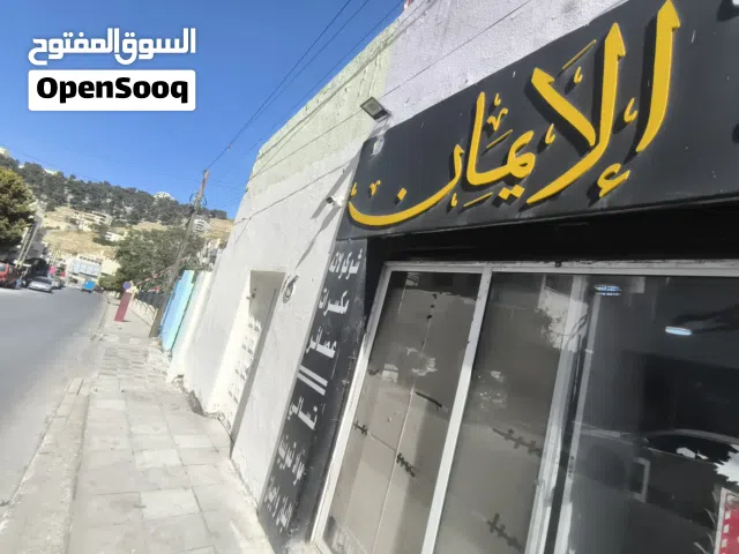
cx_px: 370
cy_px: 277
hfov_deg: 94.5
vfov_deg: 78.1
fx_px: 342
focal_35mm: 16
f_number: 2.2
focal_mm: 1.65
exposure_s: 1/2141
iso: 50
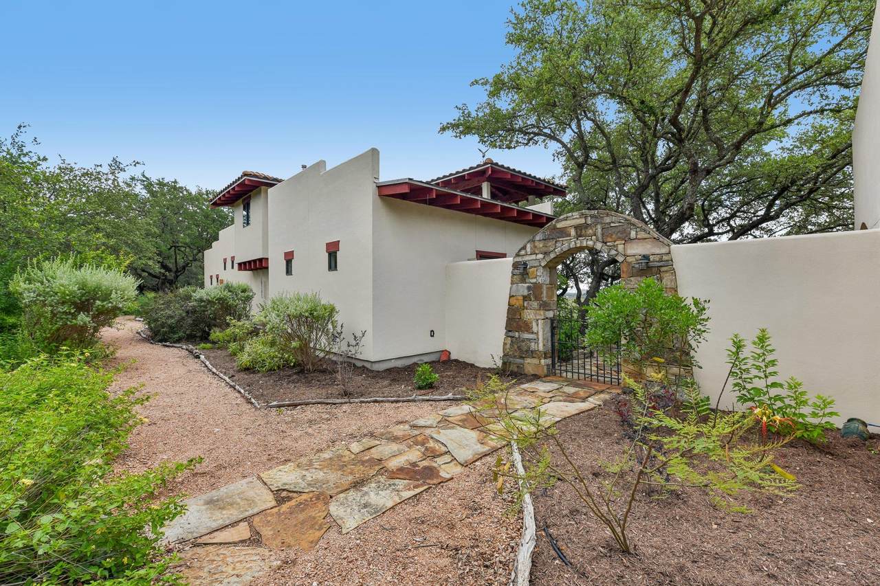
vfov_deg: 77.3
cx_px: 440
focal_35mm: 15
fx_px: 367
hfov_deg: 100.4
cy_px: 293
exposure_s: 1/320
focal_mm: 15
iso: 100
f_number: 8
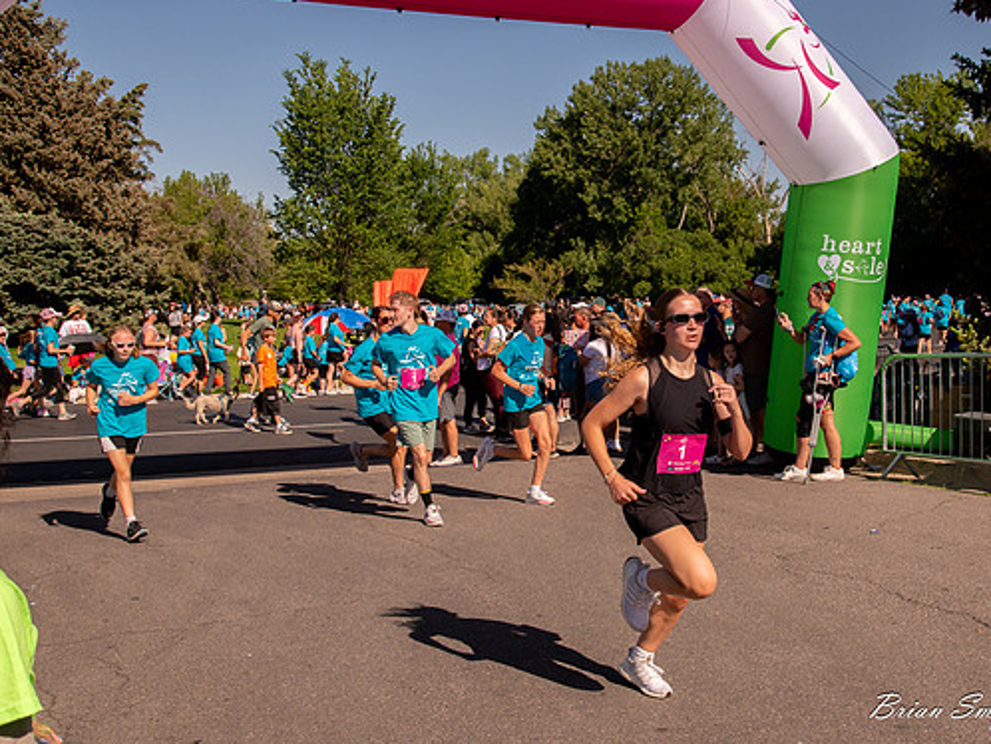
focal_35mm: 42
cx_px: 587
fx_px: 1203
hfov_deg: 44.6
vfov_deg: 34.4
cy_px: 358
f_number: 11
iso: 800
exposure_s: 1/1600
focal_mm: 32
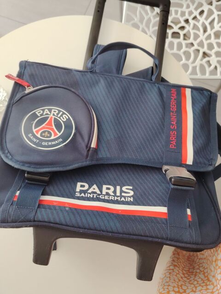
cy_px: 147
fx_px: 255
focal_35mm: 30
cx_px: 110
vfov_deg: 60.0
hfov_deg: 46.8
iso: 363
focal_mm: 5.25
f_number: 1.75
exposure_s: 1/50
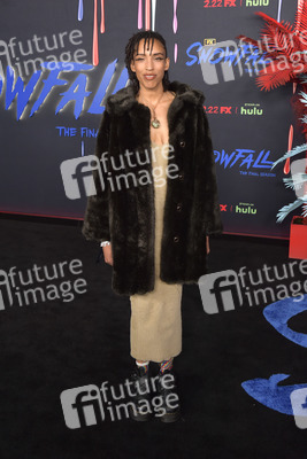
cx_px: 154
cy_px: 230
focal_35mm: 38
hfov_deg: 35.1
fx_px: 486
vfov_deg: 50.7
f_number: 6.3
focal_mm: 38
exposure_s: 1/250
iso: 2000
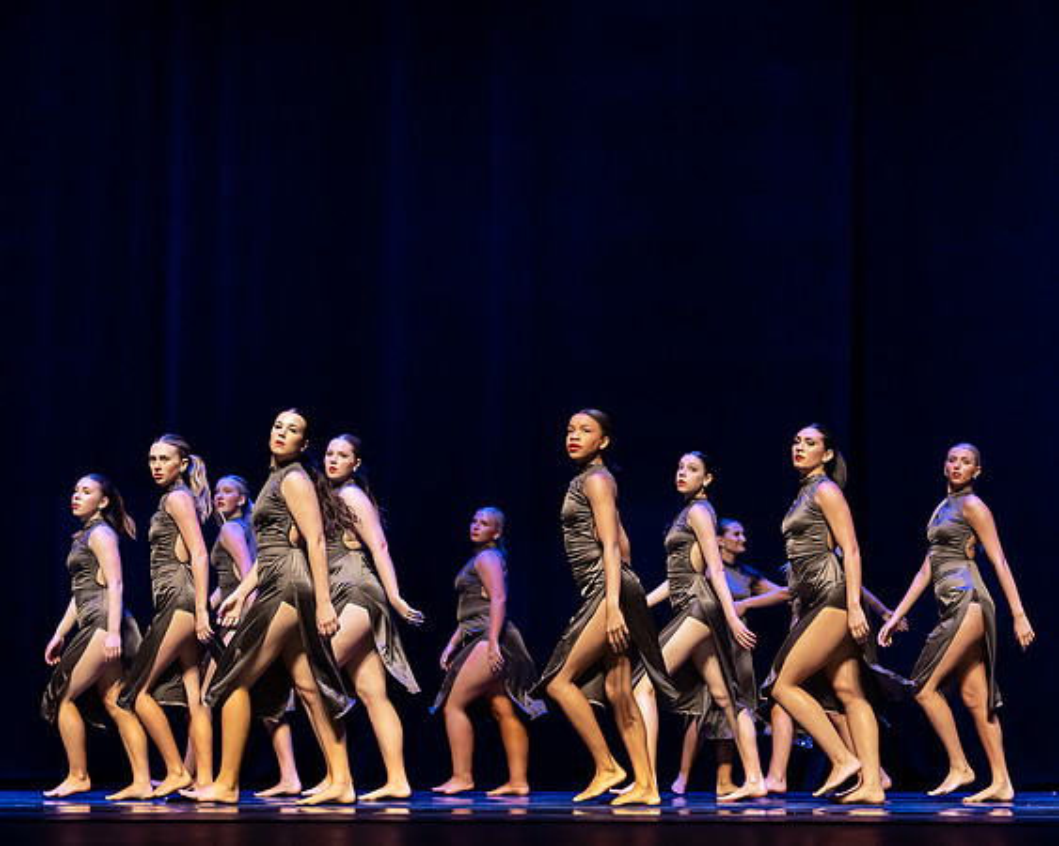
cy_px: 459
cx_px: 580
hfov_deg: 20.7
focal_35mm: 93
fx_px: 2900
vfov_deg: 16.6
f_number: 2.5
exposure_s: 1/640
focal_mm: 58
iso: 3200
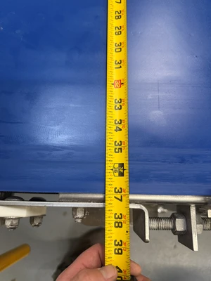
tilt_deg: -74.5
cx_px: 106
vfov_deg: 71.6
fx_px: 195
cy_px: 140
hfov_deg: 56.8
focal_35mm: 24
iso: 200
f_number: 1.78
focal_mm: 6.76
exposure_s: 1/84
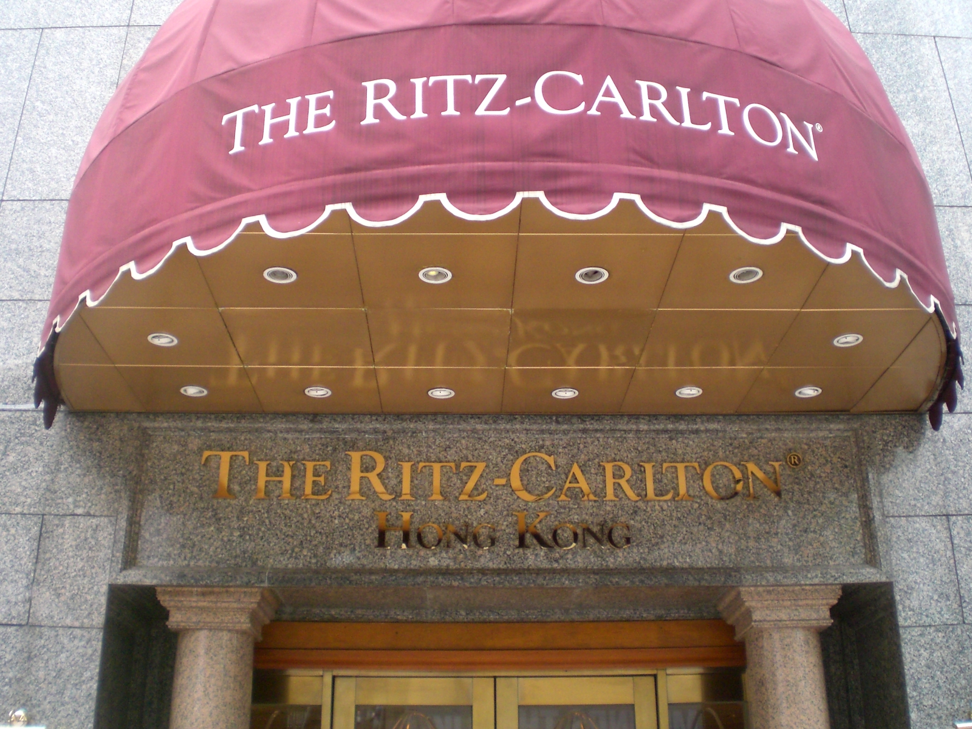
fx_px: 1067
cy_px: 364
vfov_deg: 37.7
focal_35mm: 38
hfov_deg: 49.0
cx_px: 486
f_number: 3.1
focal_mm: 6.3
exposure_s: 1/60
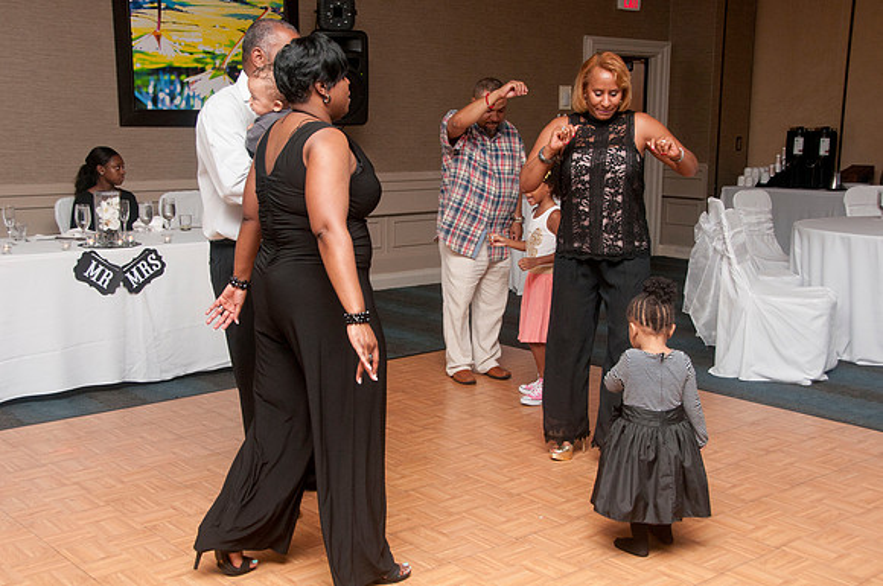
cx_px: 442
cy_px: 293
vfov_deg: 30.8
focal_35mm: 44
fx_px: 1065
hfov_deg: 45.0
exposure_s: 1/125
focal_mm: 29
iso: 400
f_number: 5.6
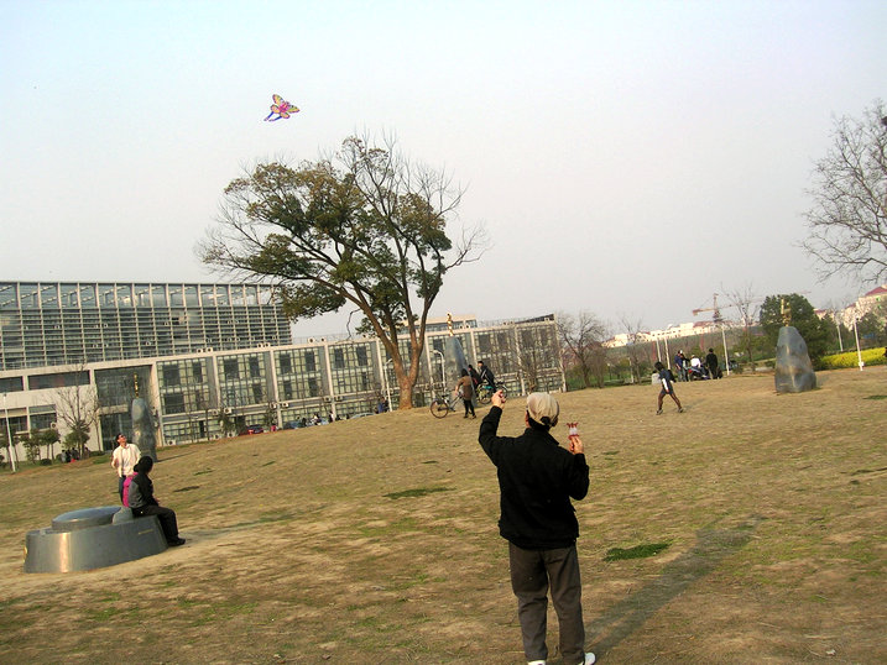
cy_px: 332
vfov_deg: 40.7
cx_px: 444
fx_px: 897
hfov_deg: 52.6
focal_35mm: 35
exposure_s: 1/179
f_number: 4.8
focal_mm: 5.4
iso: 50
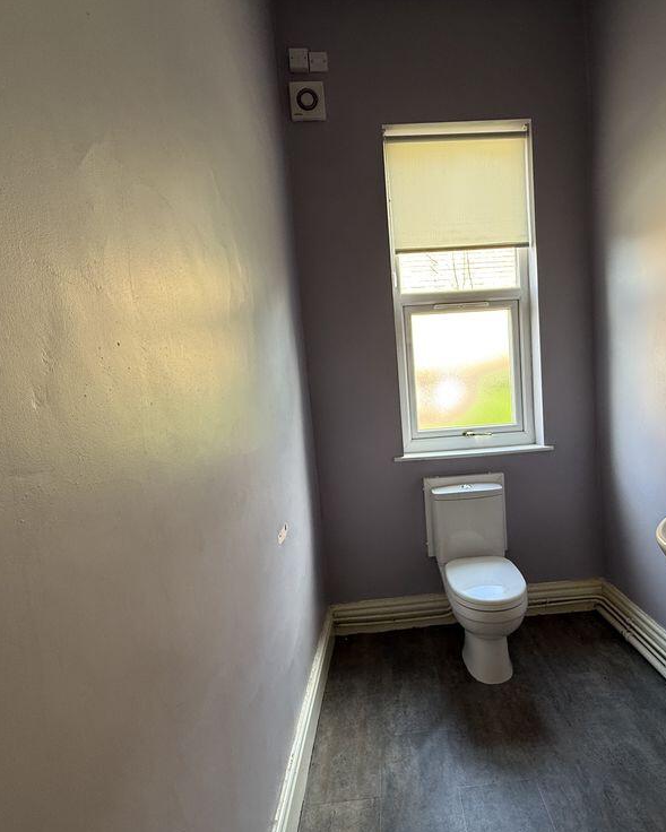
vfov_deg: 83.3
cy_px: 430
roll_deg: +3.9
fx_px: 468
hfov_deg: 69.9
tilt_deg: -4.2
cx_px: 412
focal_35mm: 19
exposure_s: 1/99
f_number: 2.2
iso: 160
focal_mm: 2.22
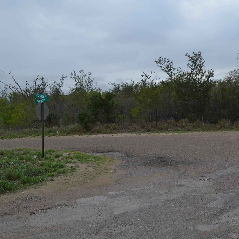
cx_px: 161
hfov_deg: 38.7
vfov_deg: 39.2
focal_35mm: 43
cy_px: 118
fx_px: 336
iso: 200
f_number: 8
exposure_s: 1/250
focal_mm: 22
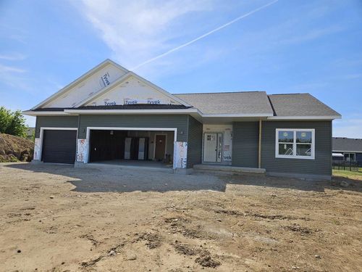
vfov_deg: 58.9
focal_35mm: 23
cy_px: 136
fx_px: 241
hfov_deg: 73.9
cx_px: 181
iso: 25
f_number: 1.8
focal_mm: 5.4
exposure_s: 1/2277
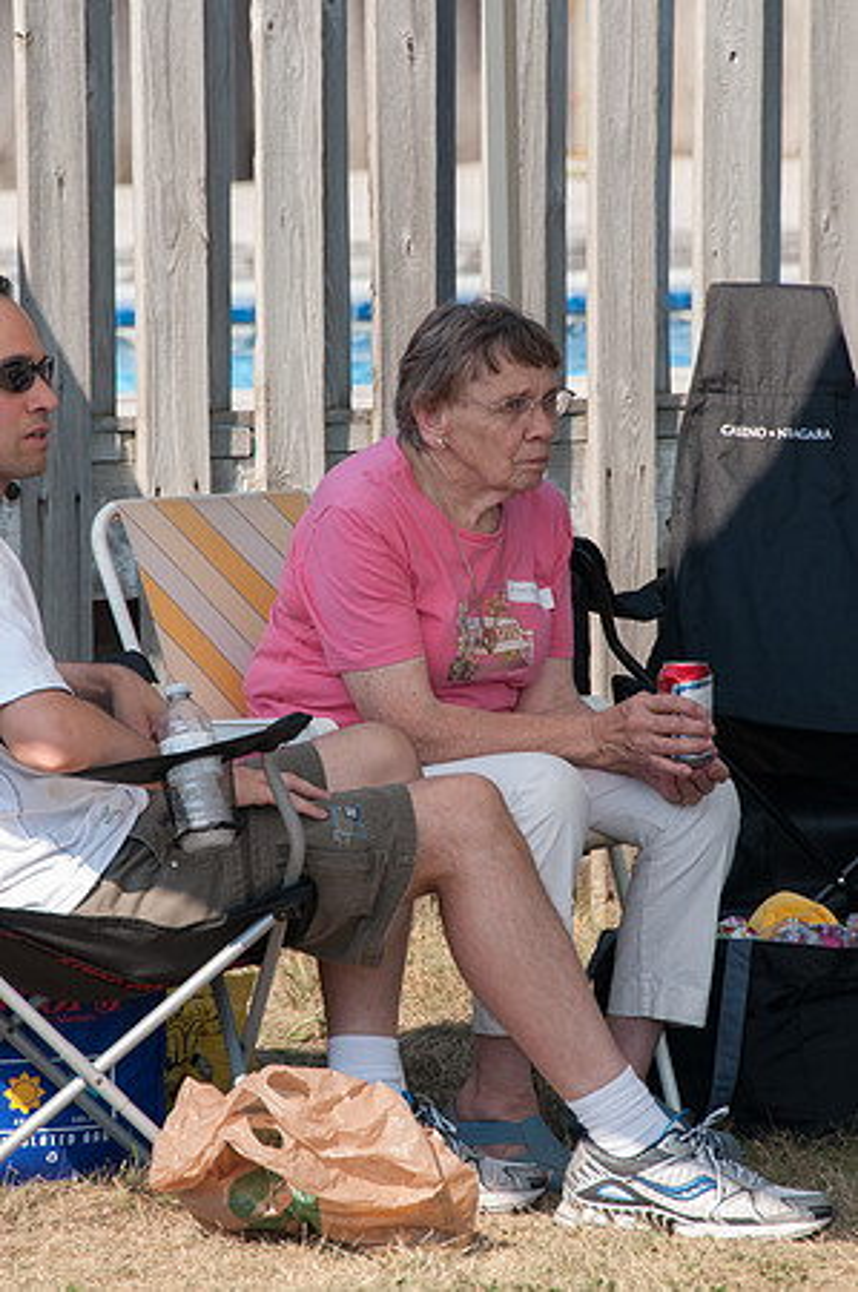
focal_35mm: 450
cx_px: 429
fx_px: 16124
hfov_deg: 3.0
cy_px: 646
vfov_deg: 4.6
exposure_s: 1/400
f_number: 8
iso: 500
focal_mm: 300
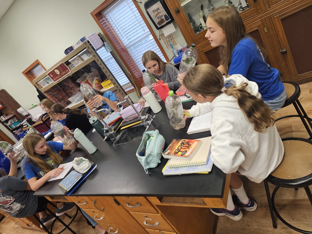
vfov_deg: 58.9
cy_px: 117
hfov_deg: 73.9
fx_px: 207
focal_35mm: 23
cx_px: 156
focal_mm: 6.3
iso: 200
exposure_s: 1/120
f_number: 1.7
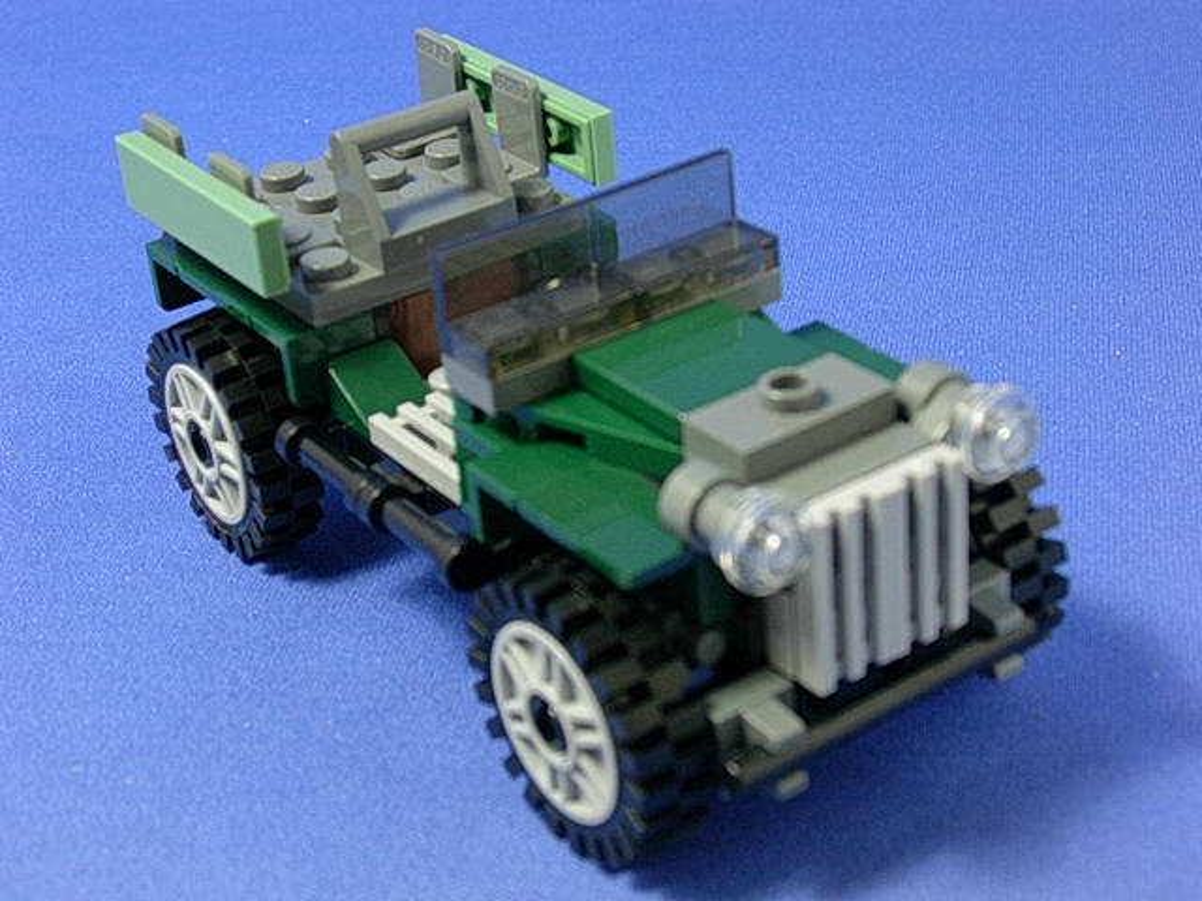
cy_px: 450
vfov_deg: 23.3
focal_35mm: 63
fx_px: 2188
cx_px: 601
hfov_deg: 30.7
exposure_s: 1/6.9
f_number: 3.5
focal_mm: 9.6
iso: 70
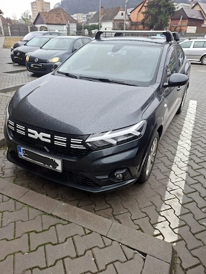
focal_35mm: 23
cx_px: 103
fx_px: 182
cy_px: 137
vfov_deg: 73.9
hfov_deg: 58.9
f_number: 1.8
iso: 50
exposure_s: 1/100
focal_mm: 5.54
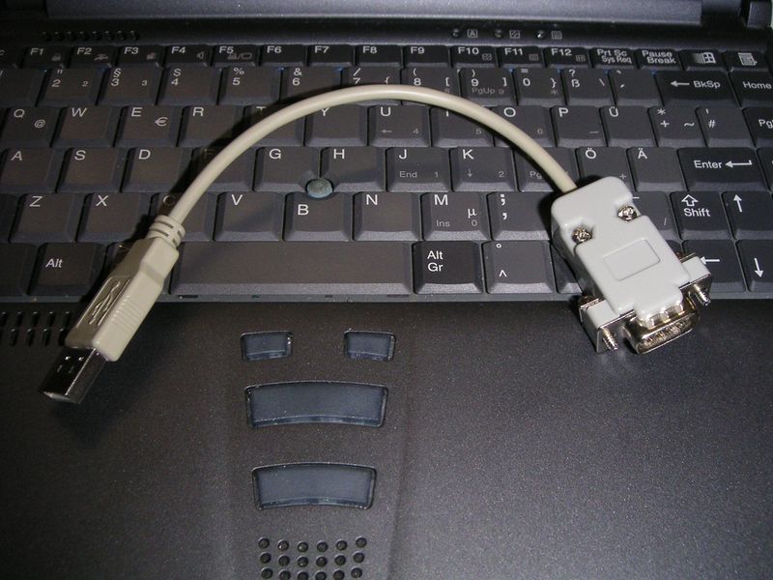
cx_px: 386
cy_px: 290
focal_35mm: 38
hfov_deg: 49.0
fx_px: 849
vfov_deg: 37.7
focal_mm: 6
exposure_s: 1/45
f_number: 6.7
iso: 160
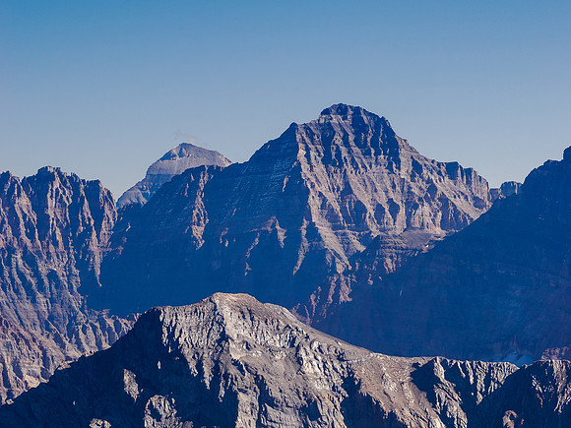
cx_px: 286
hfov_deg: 12.0
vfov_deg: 9.1
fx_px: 2705
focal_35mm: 164
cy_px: 214
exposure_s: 1/200
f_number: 8
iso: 200
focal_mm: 82
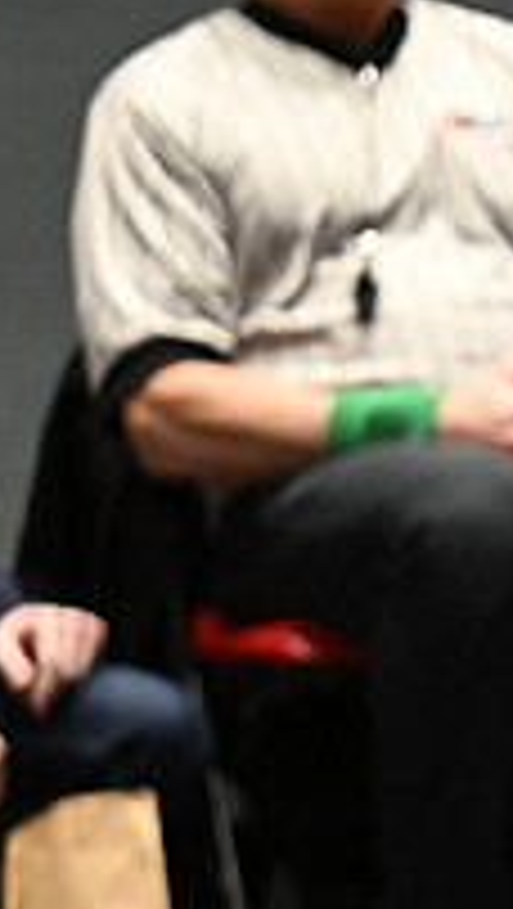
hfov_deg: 1.8
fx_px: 16307
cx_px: 1256
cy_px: 844
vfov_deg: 3.2
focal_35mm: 676
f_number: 2.8
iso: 4500
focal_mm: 150
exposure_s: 1/767
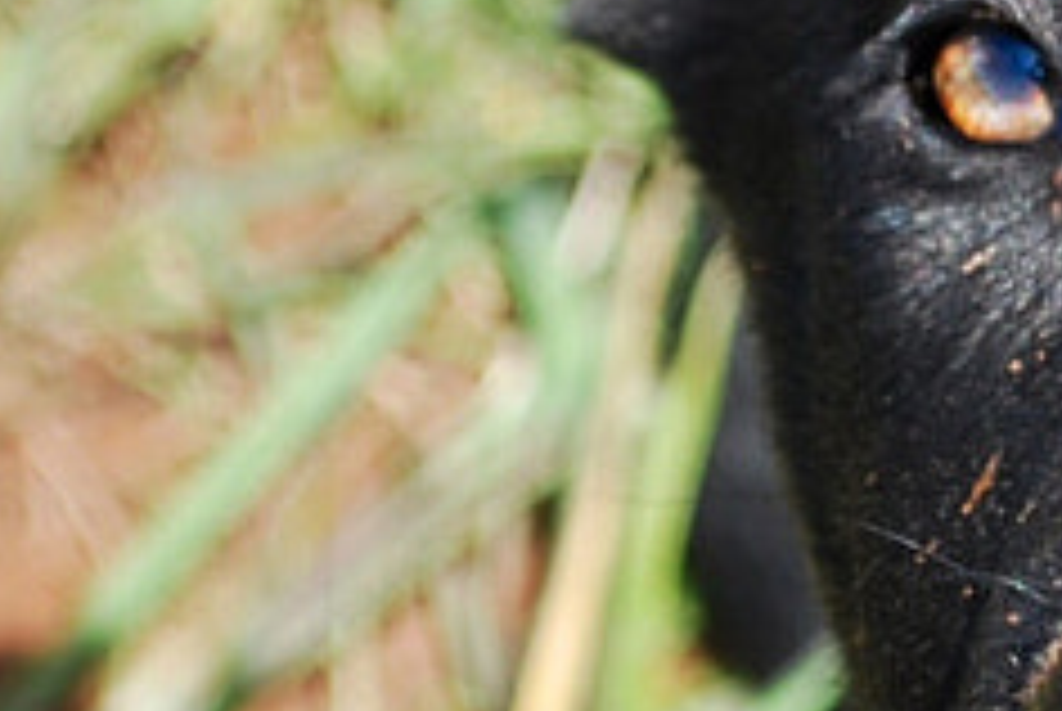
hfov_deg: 4.5
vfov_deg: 3.0
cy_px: 430
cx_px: 860
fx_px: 13510
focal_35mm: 457
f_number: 6.3
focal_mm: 45
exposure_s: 1/160
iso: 100
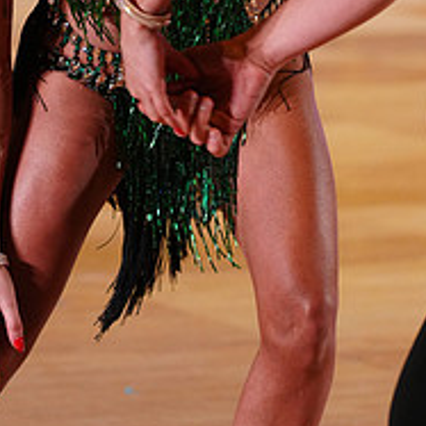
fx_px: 4664
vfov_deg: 5.2
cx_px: 252
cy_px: -123
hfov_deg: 5.2
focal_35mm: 335
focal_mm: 127
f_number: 4
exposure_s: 1/400
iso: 2500
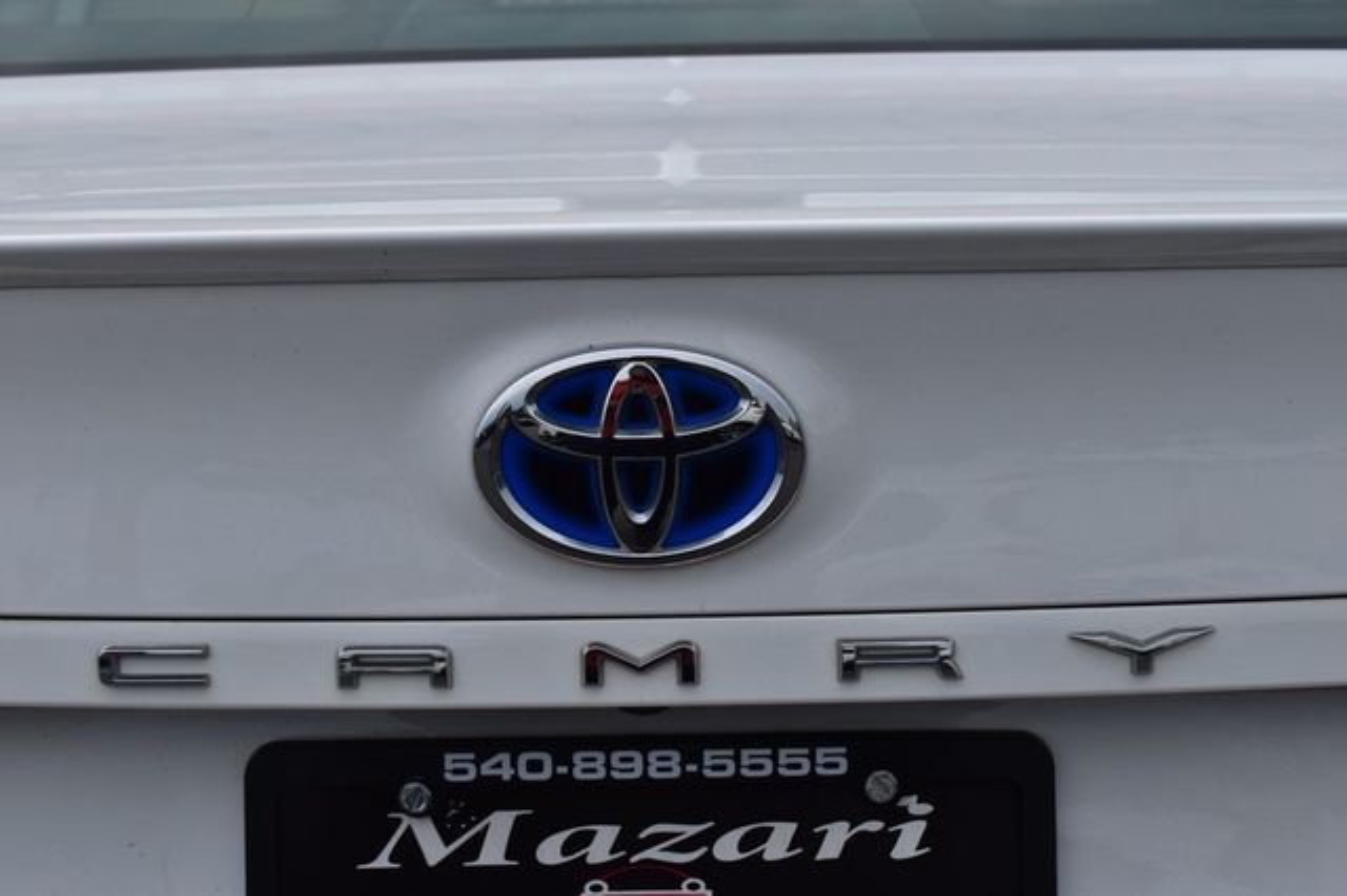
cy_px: 448
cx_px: 674
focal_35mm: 68
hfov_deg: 29.9
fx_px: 2524
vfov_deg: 20.1
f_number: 11
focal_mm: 45
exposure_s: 1/500
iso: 220
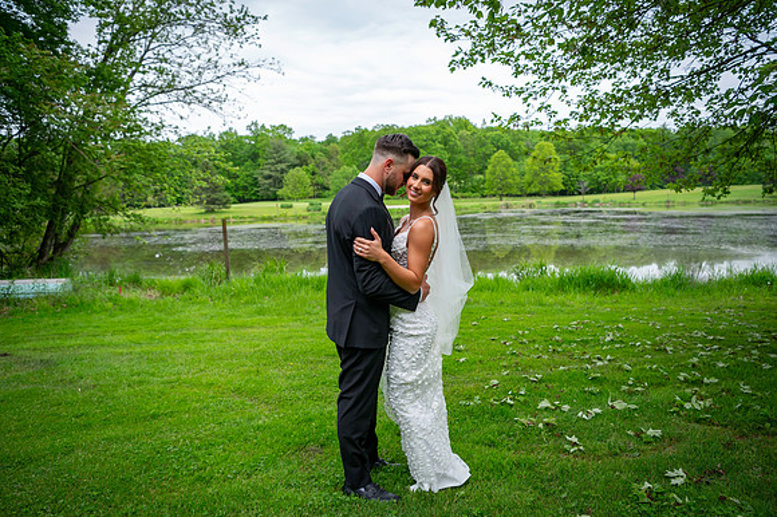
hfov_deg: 73.8
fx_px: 518
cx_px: 388
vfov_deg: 53.1
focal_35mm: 24
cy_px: 258
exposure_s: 1/1000
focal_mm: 24
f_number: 3.2
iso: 400
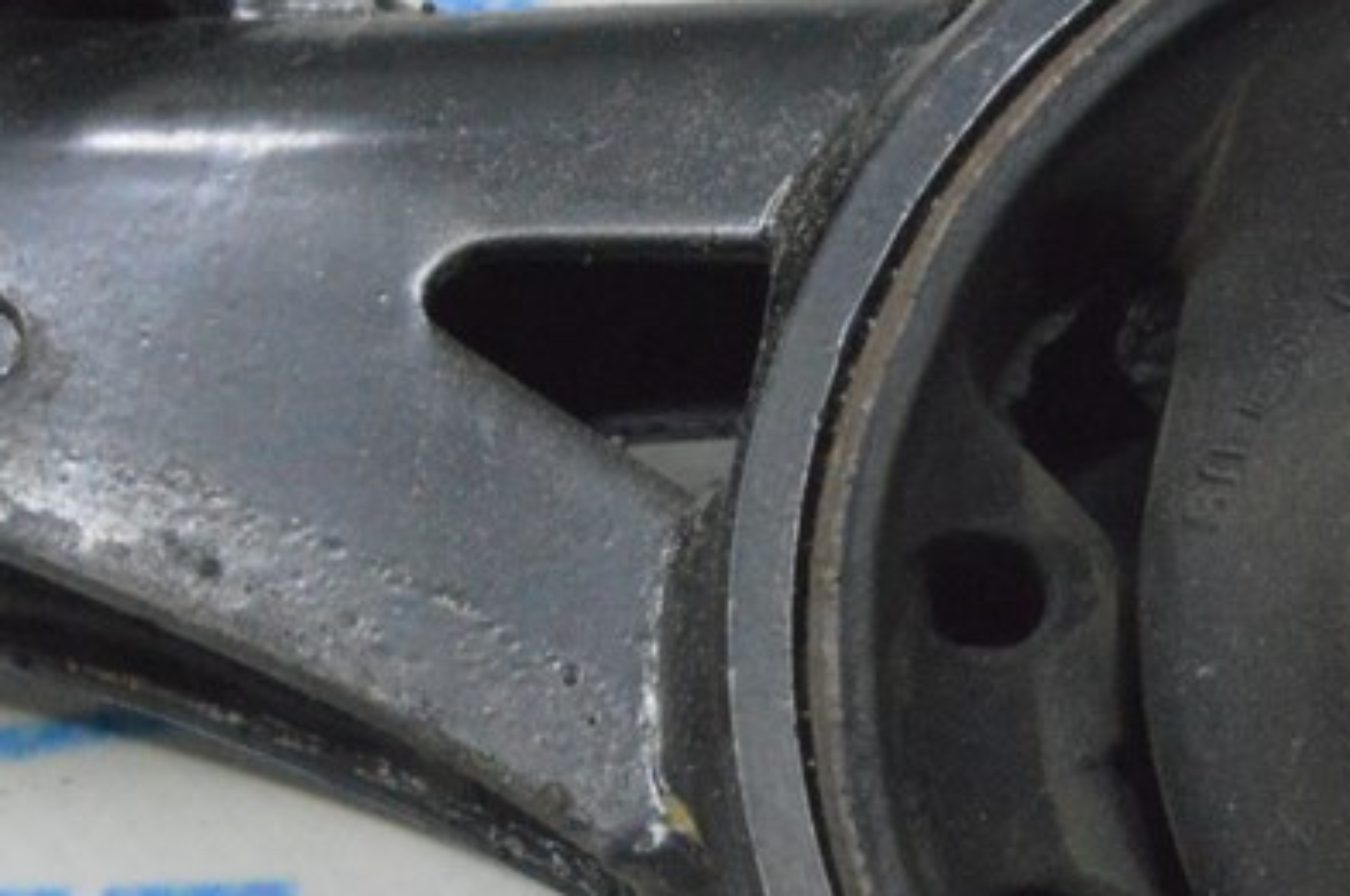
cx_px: 1621
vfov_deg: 7.6
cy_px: 616
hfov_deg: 11.2
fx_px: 6742
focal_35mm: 180
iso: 6400
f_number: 20
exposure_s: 1/15
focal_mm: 46
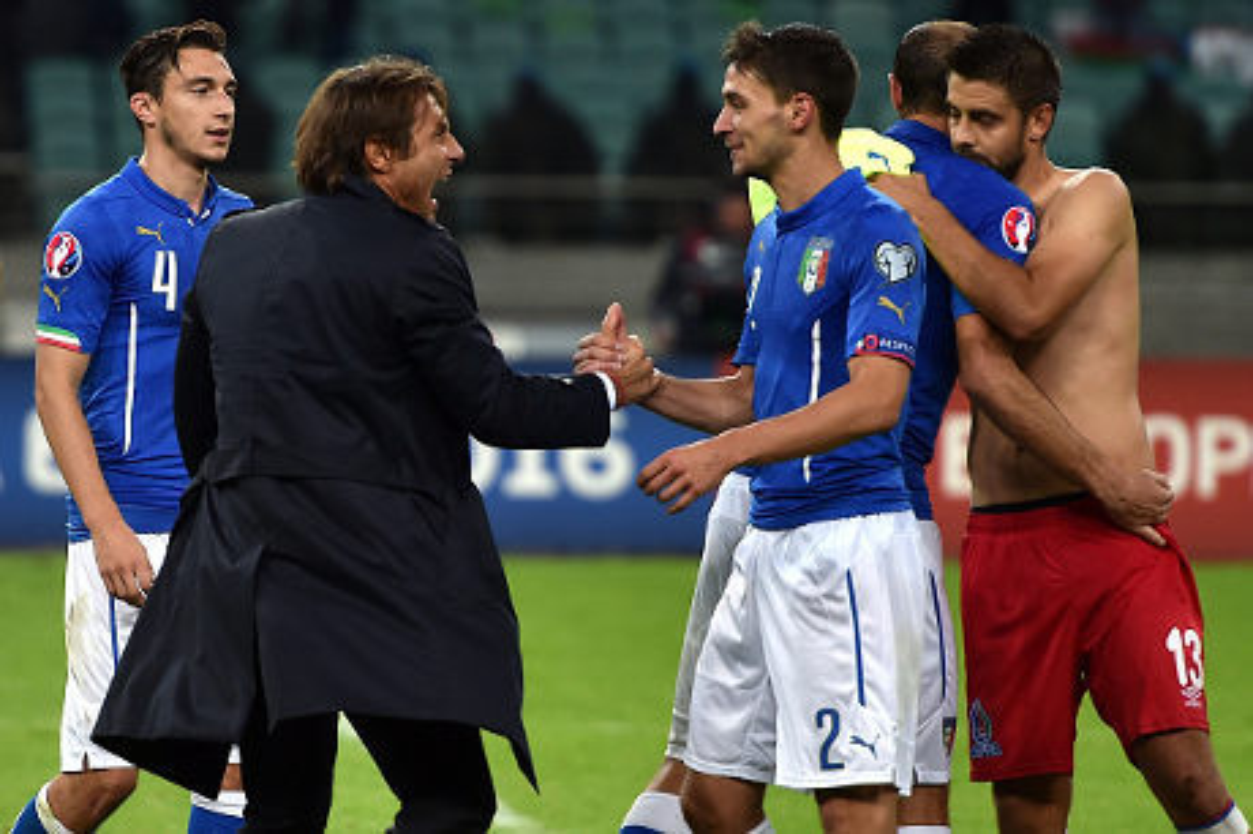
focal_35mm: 280
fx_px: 9738
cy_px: 417
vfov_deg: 4.9
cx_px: 626
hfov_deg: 7.4
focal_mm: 280
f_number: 4
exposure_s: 1/1000
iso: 1250
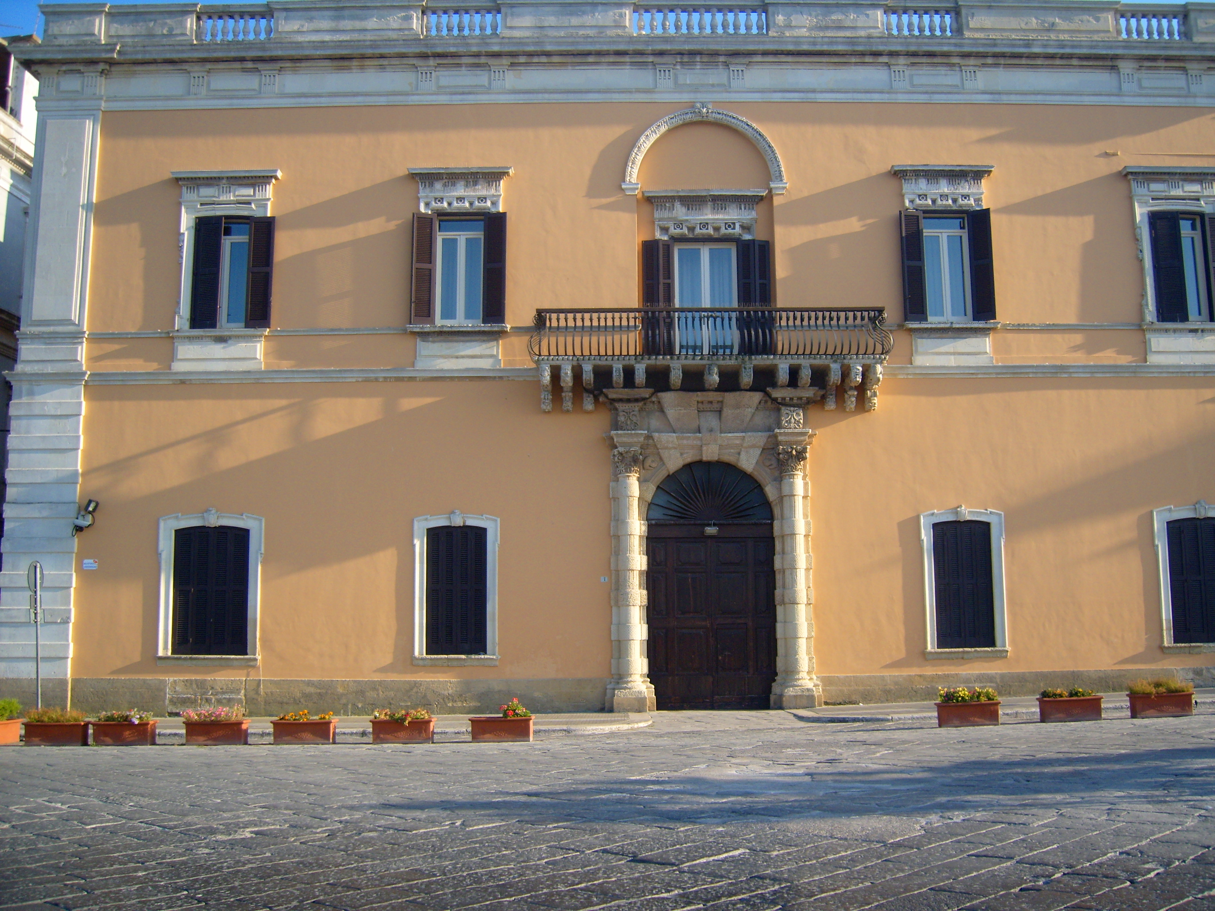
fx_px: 1228
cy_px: 456
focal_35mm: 35
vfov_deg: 40.7
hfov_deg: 52.6
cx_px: 608
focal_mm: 7.4
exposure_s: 1/125
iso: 80
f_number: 7.1
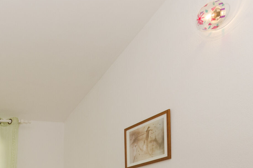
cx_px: -45
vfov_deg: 24.9
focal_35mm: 46
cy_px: 223
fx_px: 323
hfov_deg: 34.8
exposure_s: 1/200
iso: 400
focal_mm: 10
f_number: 8
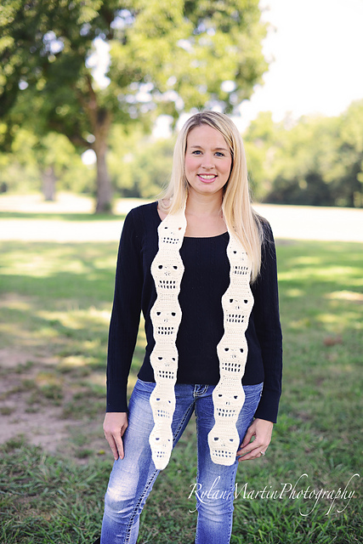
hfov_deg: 27.0
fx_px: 756
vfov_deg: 39.6
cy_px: 272
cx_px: 182
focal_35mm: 50
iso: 100
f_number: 2.2
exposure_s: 1/400
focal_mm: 50
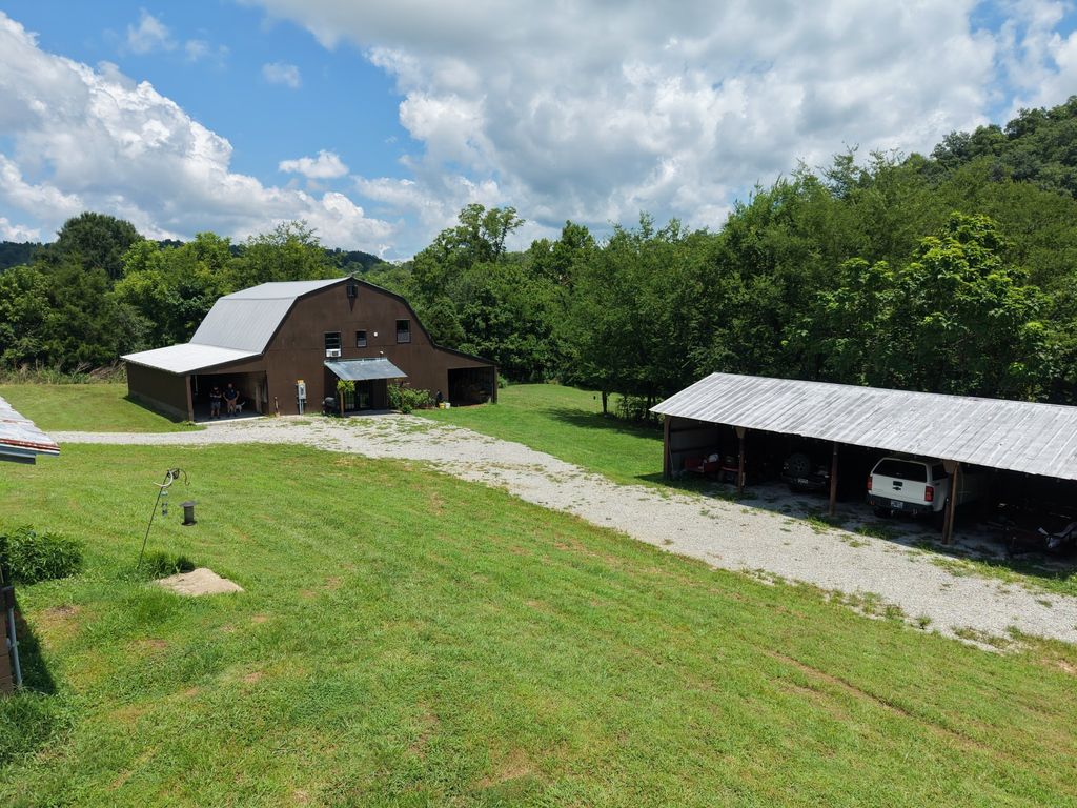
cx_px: 538
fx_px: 747
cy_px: 404
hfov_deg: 71.6
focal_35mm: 24
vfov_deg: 56.8
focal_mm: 8.67
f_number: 1.8
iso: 280
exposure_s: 1/6400
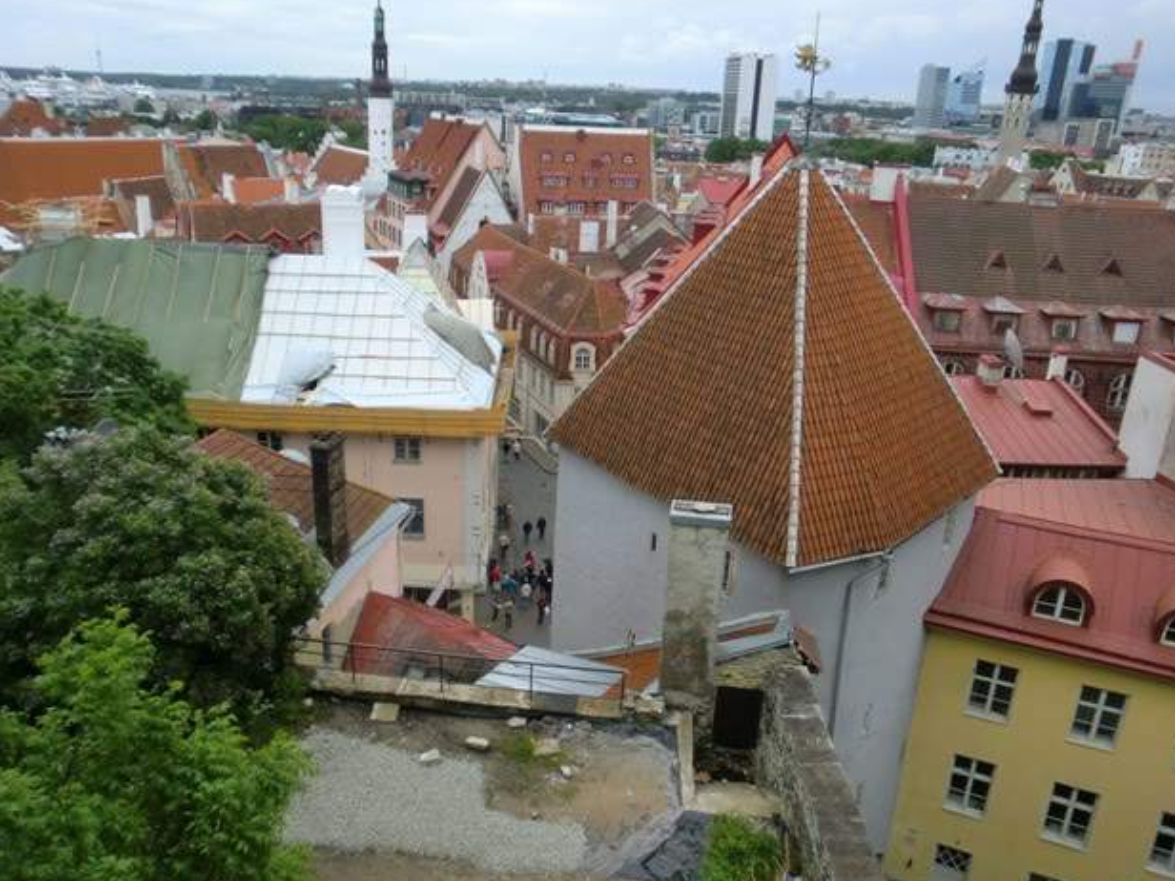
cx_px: 576
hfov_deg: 65.3
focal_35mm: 27
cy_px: 444
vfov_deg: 51.4
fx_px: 916
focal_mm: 4.65
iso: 64
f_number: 2.6
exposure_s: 1/640
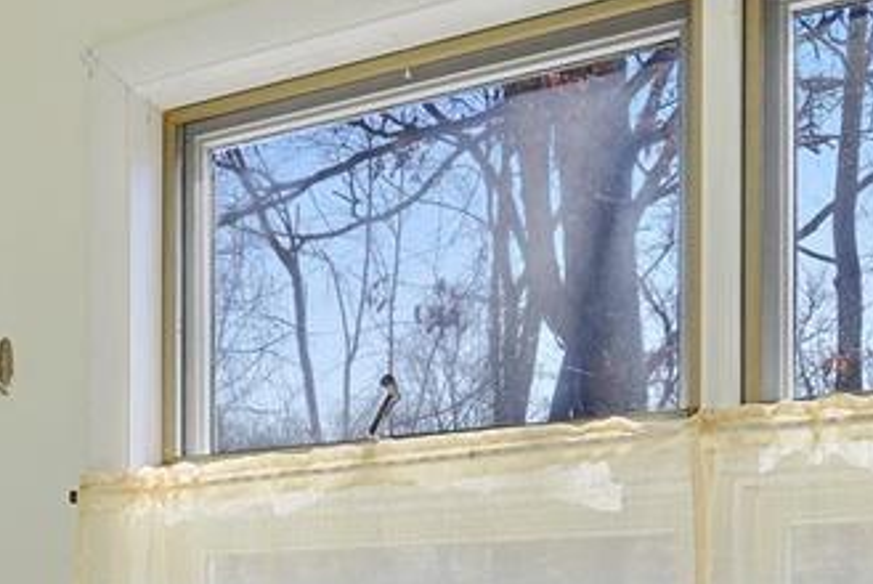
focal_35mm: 51
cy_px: 742
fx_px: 1238
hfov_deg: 38.8
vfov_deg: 23.7
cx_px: 398
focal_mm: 14
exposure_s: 1/40
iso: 160
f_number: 11
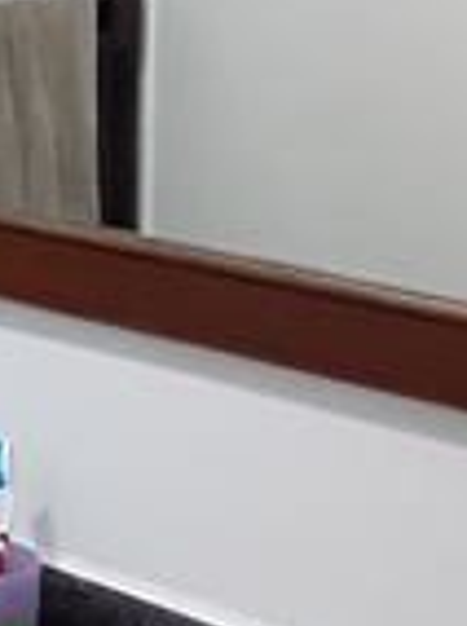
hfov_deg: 10.4
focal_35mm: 131
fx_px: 2364
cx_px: -441
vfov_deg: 15.1
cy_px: 379
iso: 200
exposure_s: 1/30
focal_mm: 3.3
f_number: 2.2
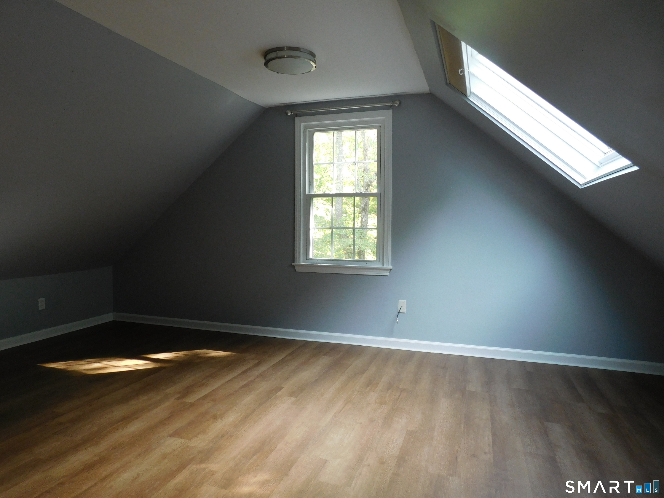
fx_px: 441
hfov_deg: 73.9
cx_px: 332
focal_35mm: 23
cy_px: 249
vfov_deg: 58.9
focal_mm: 4
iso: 160
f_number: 3
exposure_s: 1/30
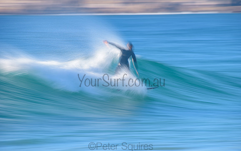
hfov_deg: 4.1
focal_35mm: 512
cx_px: 121
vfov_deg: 2.6
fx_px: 3364
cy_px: 77
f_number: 10
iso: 31
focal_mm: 500
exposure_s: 1/6
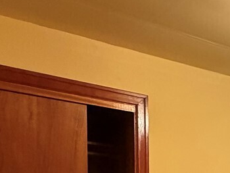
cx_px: 321
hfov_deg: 24.9
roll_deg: -1.6
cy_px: 255
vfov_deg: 20.0
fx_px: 426
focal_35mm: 64
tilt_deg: -5.8
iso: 500
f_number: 2.2
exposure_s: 1/60
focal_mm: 2.22
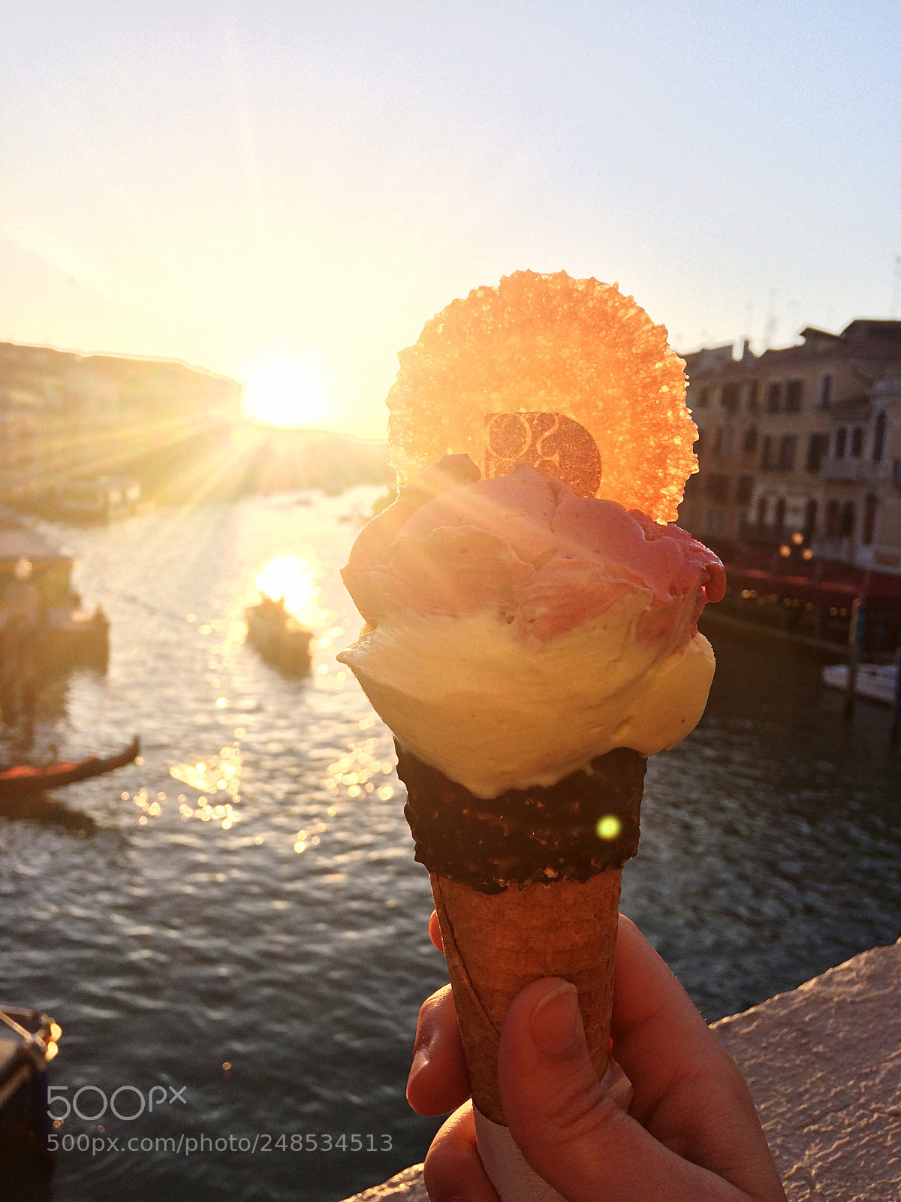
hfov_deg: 48.2
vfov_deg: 61.7
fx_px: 1006
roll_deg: -3.2
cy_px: 601
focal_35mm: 29
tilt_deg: -9.3
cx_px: 450
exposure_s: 1/631
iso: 32
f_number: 2.2
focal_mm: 4.15
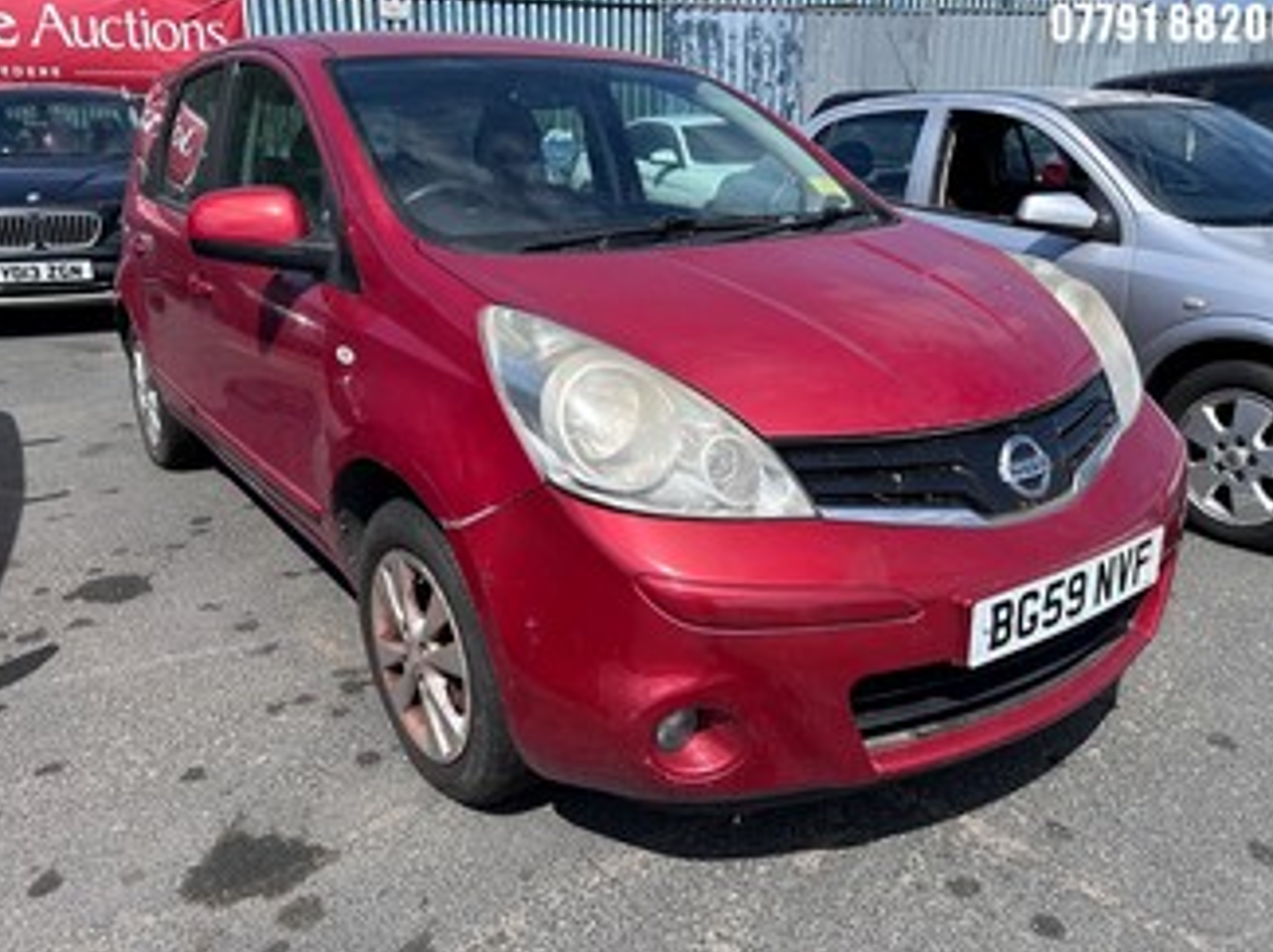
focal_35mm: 28
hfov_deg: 63.5
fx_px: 1029
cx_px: 646
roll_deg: +0.0
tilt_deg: -17.2
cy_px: 462
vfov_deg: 49.7
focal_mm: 5.7
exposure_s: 1/3571
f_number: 1.5
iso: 50
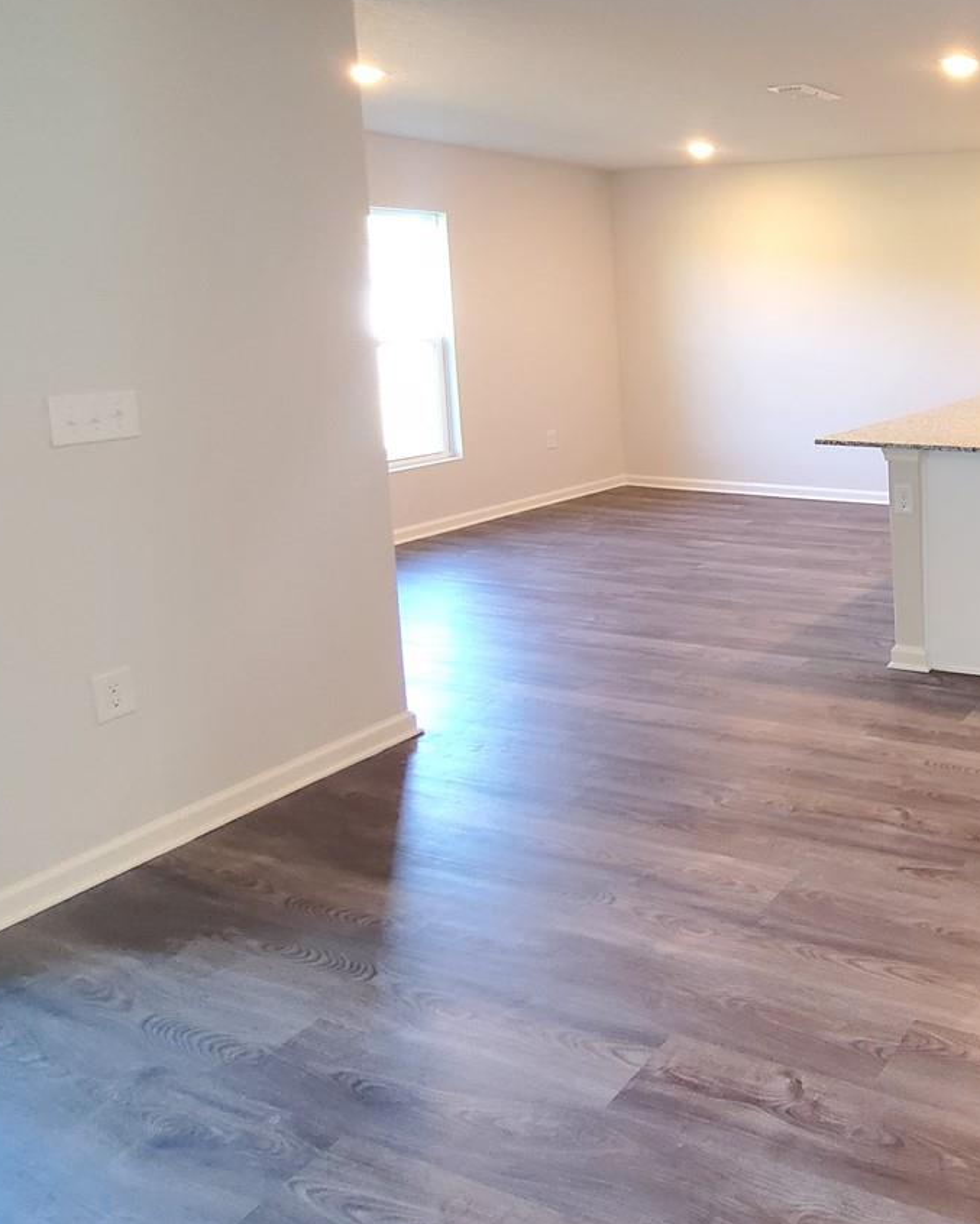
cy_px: 372
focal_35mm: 24
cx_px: 1068
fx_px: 870
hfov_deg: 45.0
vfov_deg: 67.6
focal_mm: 1.8
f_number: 2.2
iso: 400
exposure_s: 1/30
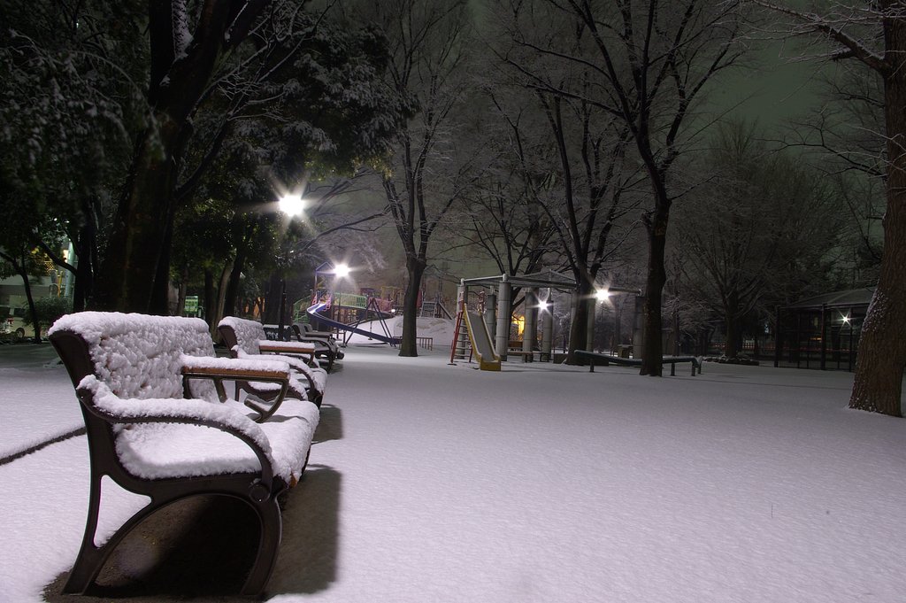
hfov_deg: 67.4
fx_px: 679
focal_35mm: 27
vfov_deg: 47.9
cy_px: 302
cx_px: 453
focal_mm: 18
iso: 200
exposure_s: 30
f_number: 22
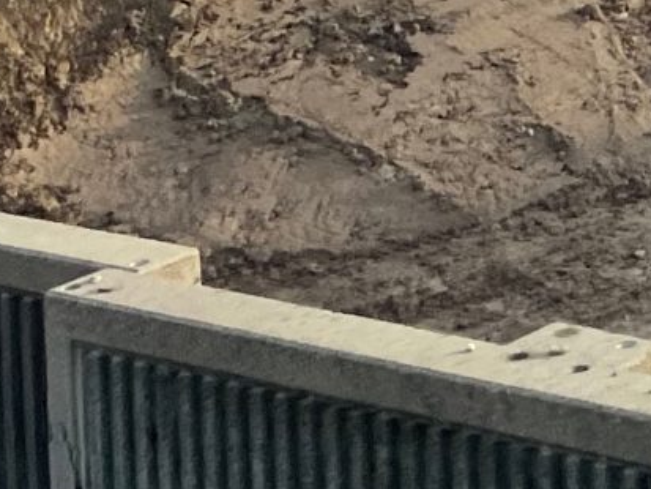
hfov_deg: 11.2
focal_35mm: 161
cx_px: 1263
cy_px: -786
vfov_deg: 8.3
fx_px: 3029
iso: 50
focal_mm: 5.1
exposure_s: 1/2410
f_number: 1.6
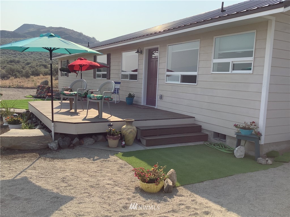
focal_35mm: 31
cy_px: 108
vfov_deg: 45.4
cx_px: 145
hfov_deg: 58.4
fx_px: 260
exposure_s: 1/1253
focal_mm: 3.3
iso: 25
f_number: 2.4
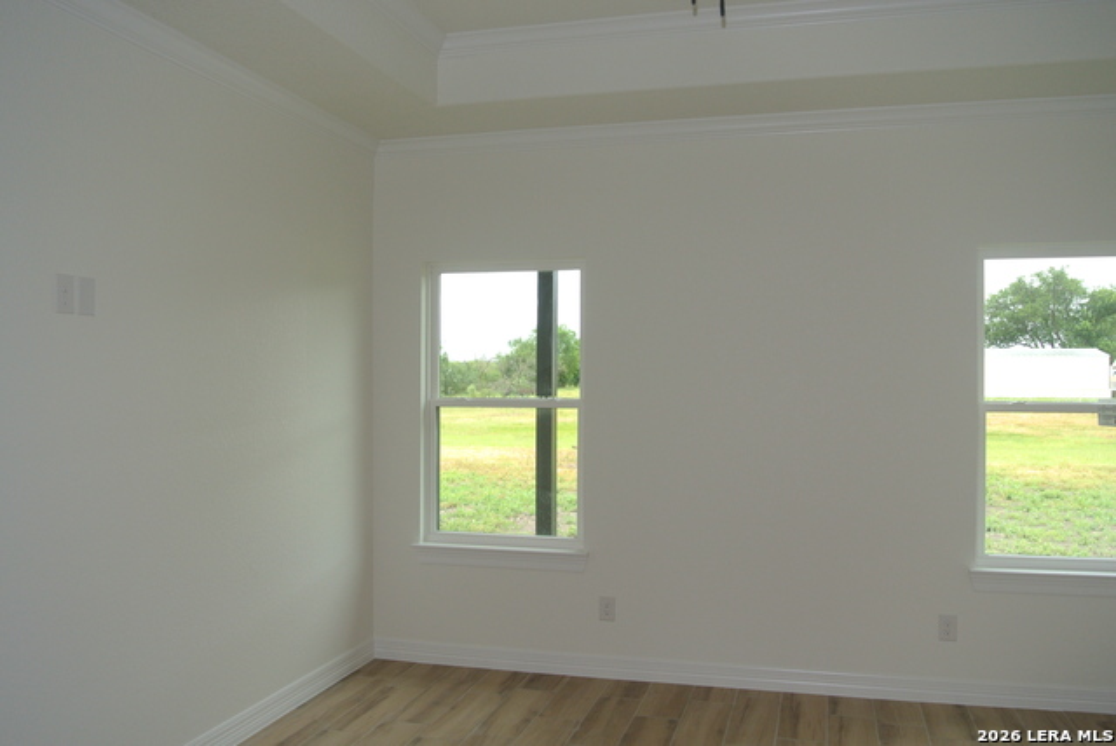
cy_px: 373
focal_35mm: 31
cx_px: 558
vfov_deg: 42.4
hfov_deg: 60.2
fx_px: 962
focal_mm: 11.8
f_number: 4
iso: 200
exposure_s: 1/60
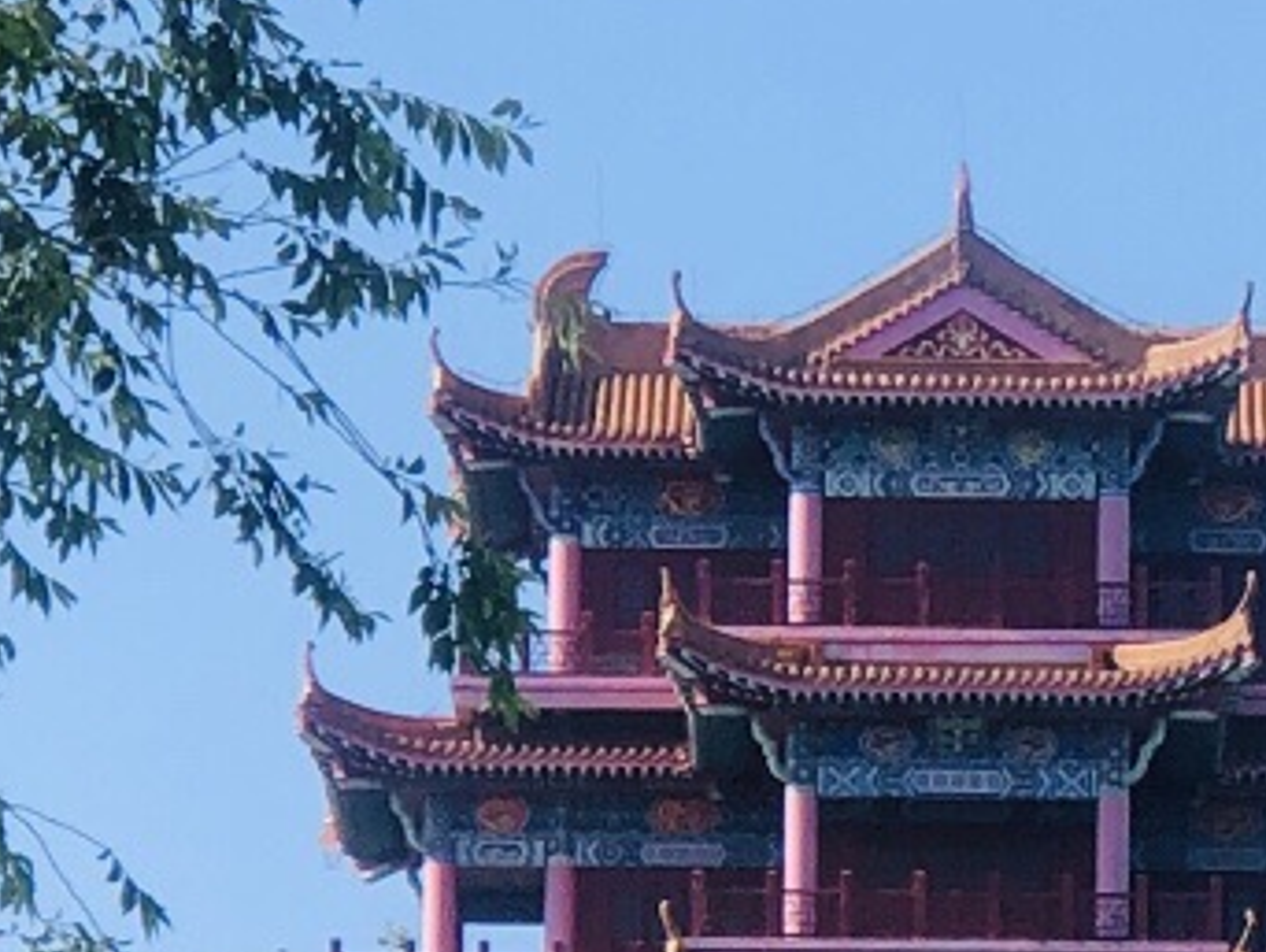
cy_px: 967
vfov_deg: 4.4
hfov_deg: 5.8
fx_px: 12297
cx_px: 1710
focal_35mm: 336
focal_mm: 6.6
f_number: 2.8
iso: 20
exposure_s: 1/600
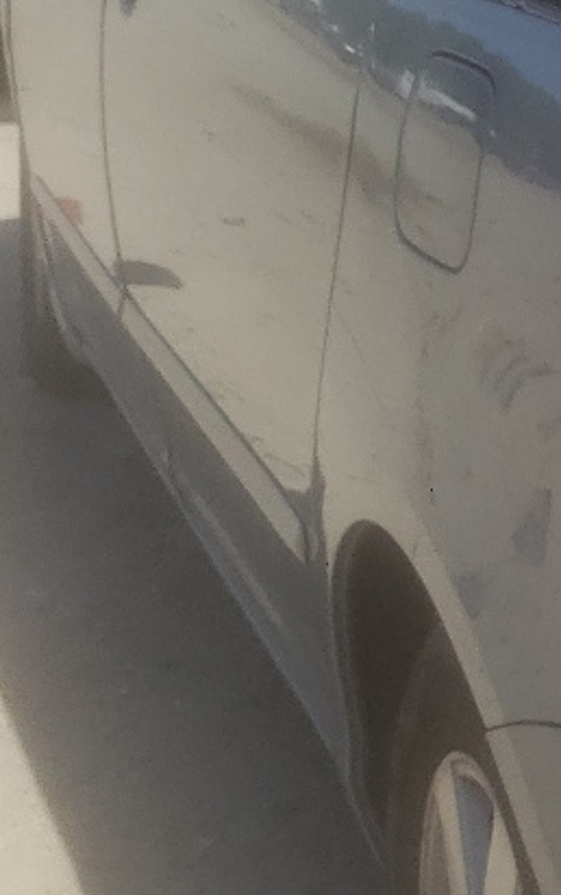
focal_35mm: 107
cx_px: 1383
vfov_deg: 19.4
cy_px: 365
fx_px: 2614
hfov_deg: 10.4
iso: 50
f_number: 1.5
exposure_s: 1/3333
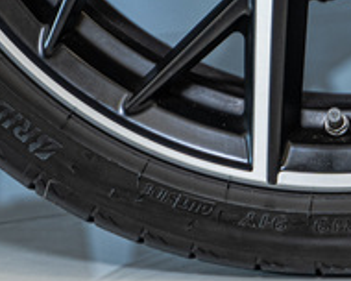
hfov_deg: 5.0
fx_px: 3937
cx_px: 612
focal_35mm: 379
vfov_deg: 4.0
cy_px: -277
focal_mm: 75
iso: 500
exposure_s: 1/125
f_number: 2.8
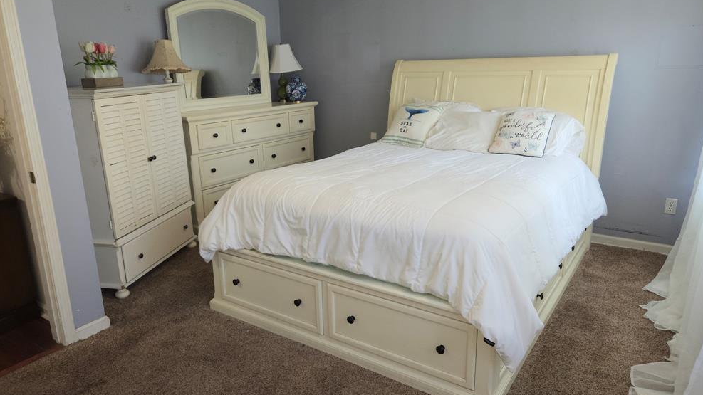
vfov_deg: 44.4
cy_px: 195
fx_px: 485
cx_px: 340
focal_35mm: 26
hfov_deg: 71.9
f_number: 1.8
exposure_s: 1/40
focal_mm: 5.4
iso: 100
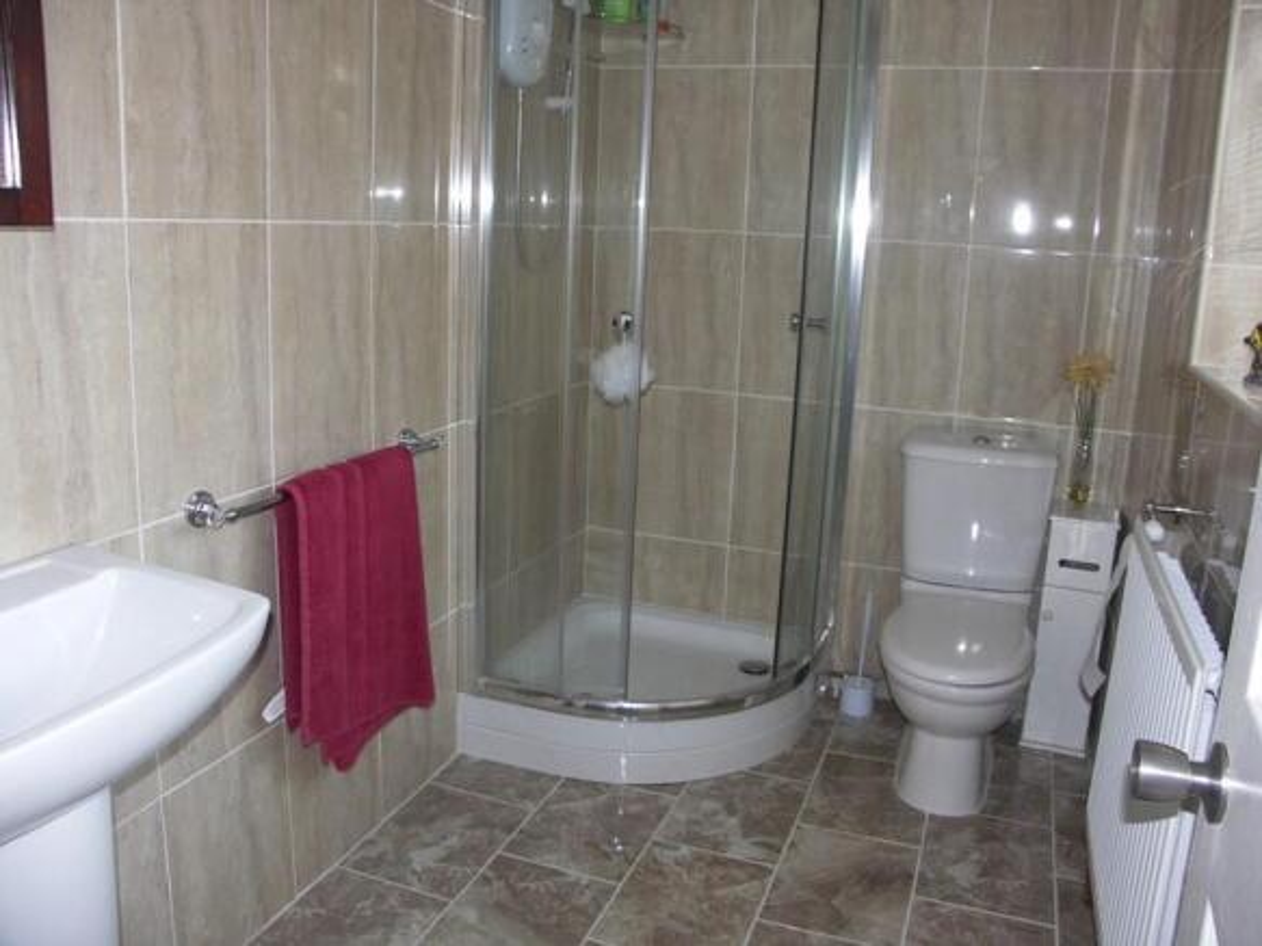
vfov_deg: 49.7
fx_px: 1021
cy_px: 473
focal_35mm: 28
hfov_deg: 63.5
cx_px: 631
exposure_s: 1/50
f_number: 2.8
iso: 125
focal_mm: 7.2
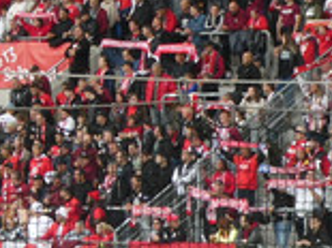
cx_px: -206
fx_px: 3555
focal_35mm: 371
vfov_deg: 4.0
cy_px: -75
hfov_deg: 5.3
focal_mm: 16.1
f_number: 4.9
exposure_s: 1/80
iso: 200
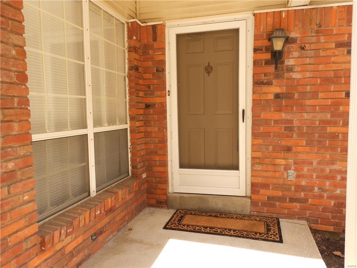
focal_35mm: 26
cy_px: 134
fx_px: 268
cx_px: 178
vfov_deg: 53.1
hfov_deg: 67.3
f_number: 3.2
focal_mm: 4.6
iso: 80
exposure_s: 1/160
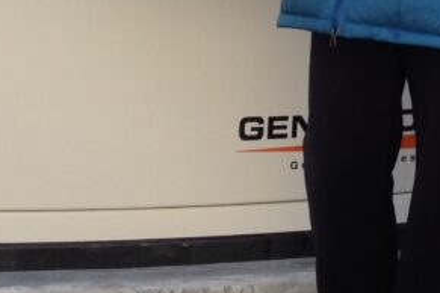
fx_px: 1564
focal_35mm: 128
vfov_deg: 10.2
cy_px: -210
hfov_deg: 15.6
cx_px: 473
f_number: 2.4
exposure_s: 1/502
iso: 50
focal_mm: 4.28
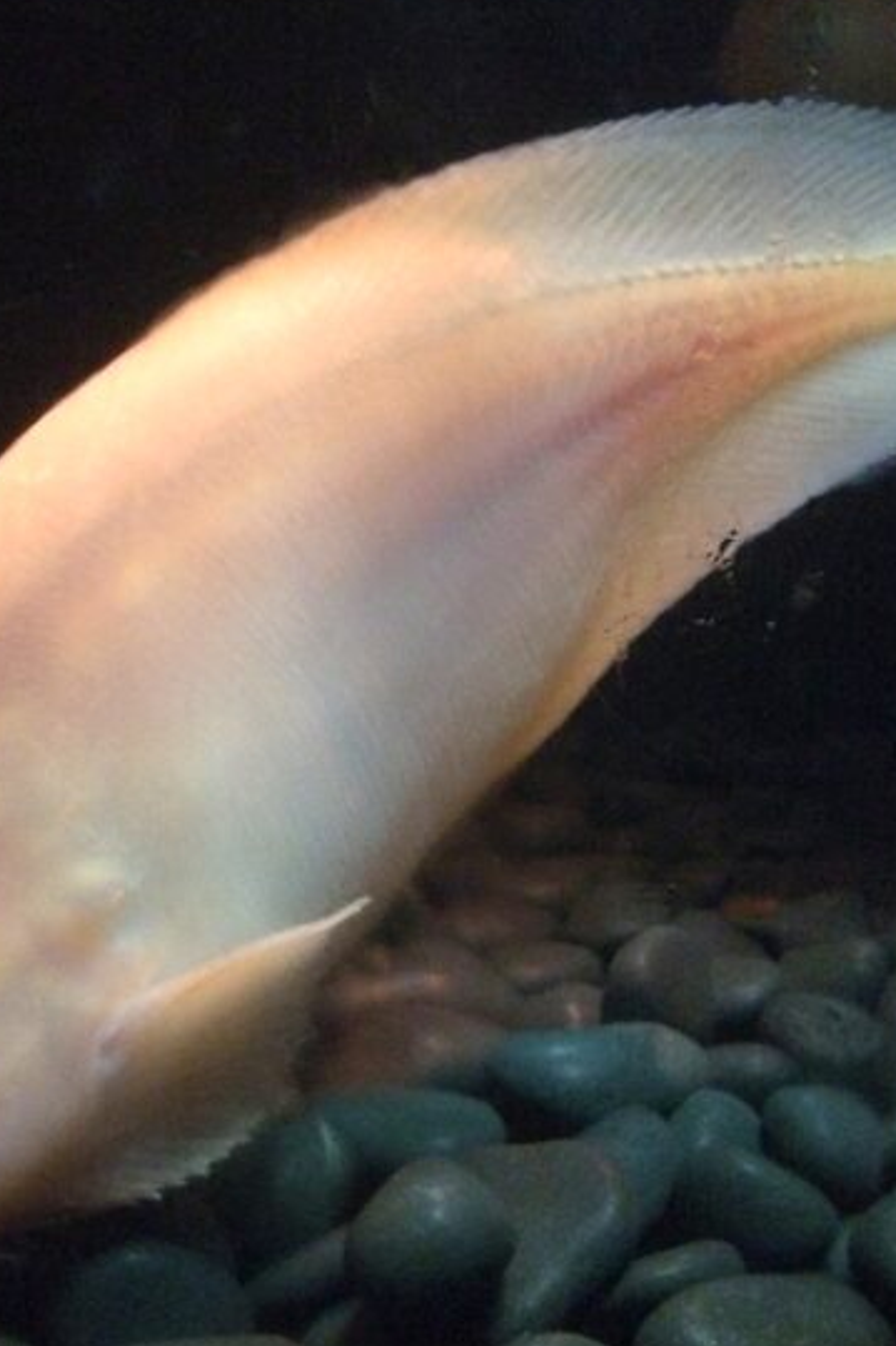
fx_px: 1606
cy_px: 682
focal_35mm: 43
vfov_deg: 45.4
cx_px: 285
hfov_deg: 30.9
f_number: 2.2
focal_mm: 4.15
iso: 640
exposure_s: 1/15
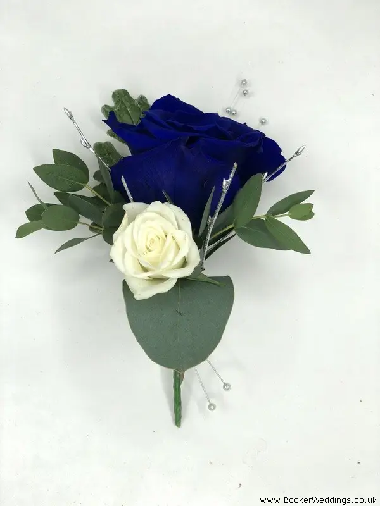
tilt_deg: -70.6
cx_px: 190
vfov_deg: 36.8
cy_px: 253
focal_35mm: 52
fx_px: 761
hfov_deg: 28.0
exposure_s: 1/100
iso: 16
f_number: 2.4
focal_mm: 6
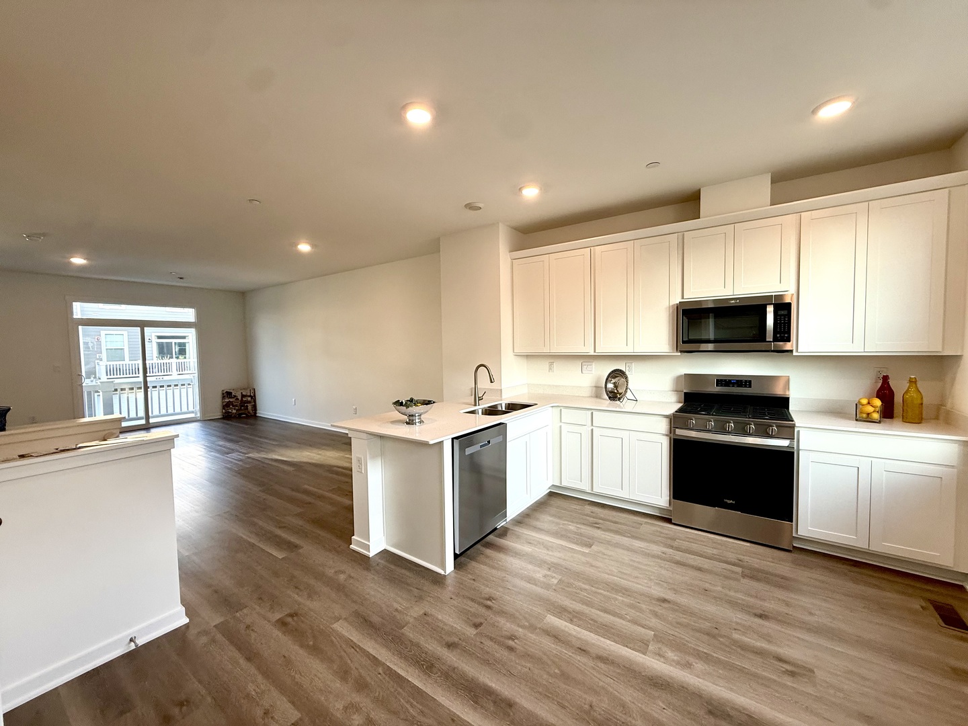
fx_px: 391
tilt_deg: -3.1
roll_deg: +1.6
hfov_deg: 102.1
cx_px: 484
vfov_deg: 85.7
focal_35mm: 14
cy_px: 363
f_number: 2.2
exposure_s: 1/120
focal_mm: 2.22
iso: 100
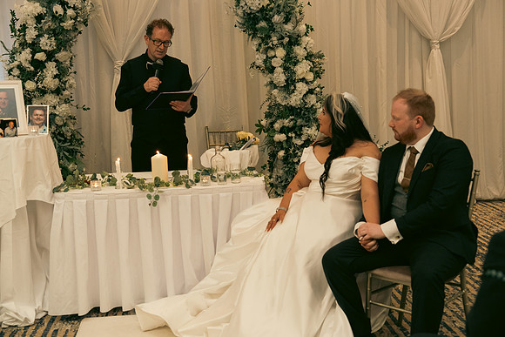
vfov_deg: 29.9
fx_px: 631
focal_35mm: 45
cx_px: 252
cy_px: 168
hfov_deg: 43.6
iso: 2500
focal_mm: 45
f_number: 3.5
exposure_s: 1/160
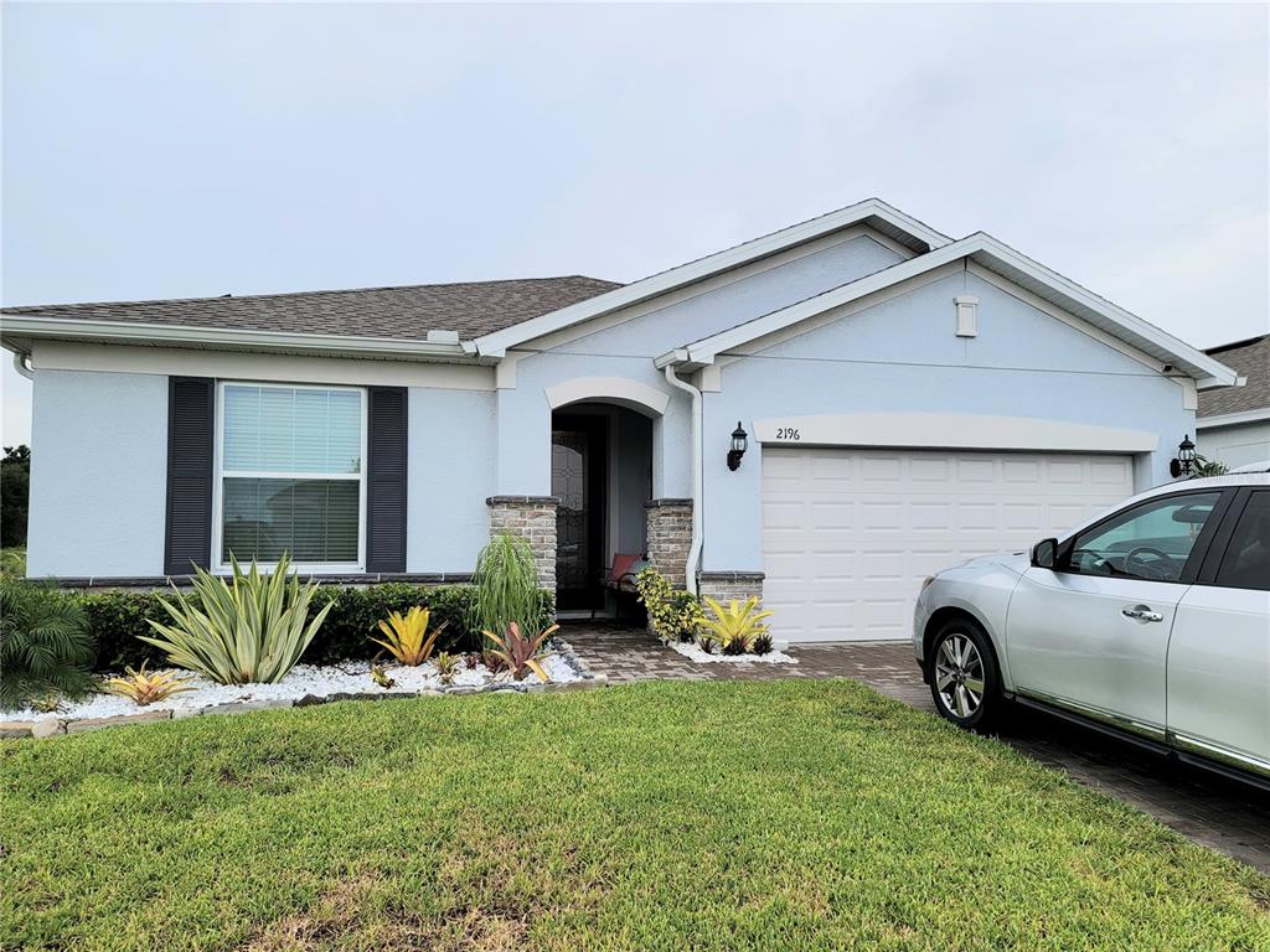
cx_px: 635
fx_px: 917
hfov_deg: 69.4
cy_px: 476
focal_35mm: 25
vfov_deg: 54.9
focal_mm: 7
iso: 20
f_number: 1.8
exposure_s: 1/119
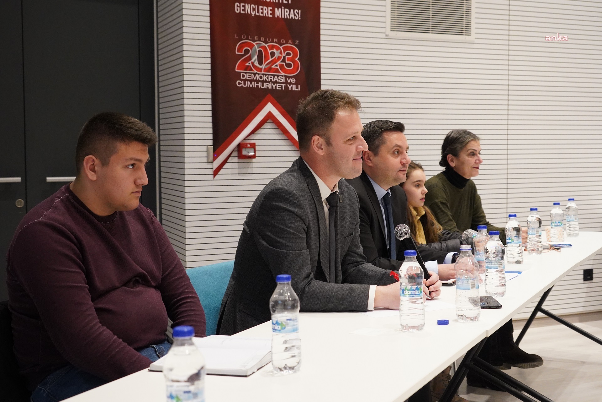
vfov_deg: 29.9
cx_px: 301
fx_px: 752
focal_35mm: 45
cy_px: 201
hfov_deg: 43.6
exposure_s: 1/125
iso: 6400
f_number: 5.6
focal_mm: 45
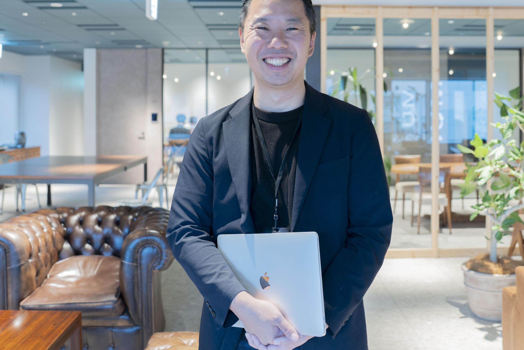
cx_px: 271
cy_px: 111
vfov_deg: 33.8
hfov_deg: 49.5
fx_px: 568
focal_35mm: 39
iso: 320
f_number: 2.8
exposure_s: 1/15
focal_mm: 24
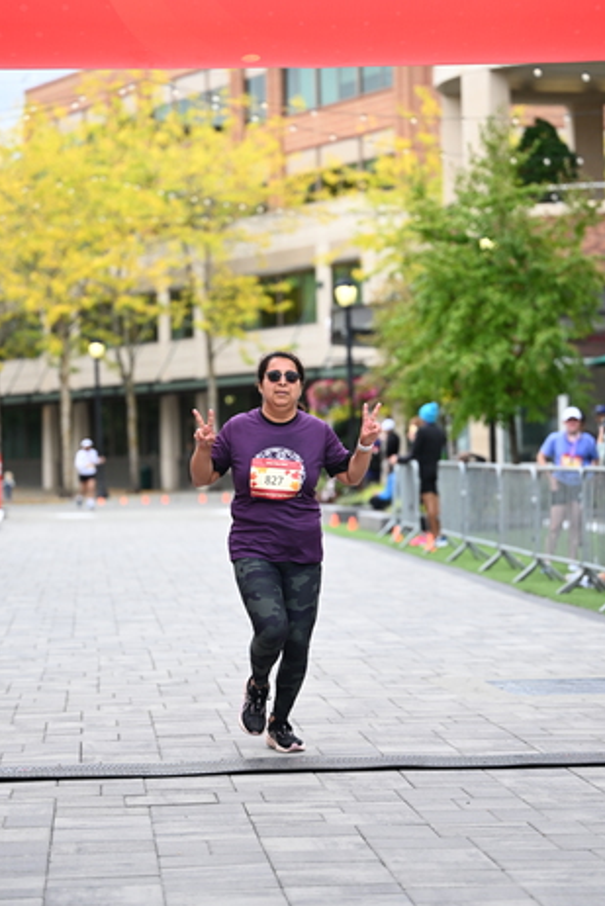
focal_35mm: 107
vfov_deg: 19.1
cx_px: 297
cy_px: 407
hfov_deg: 12.8
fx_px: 2695
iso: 640
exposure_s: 1/2000
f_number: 2.8
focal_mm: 90
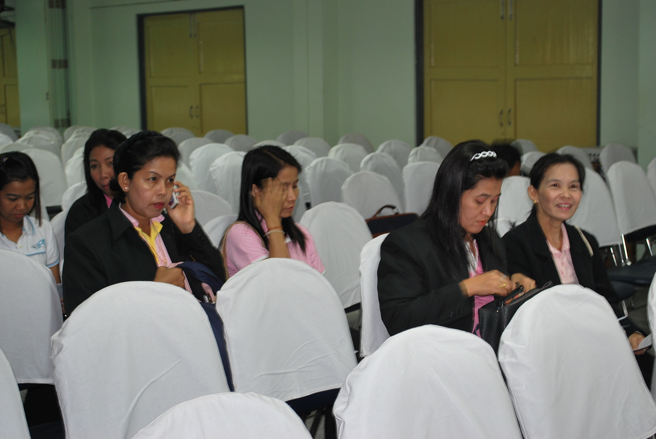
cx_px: 328
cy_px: 220
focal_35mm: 60
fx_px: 1095
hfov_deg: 33.4
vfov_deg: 22.7
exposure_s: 1/15
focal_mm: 40
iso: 200
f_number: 5.6
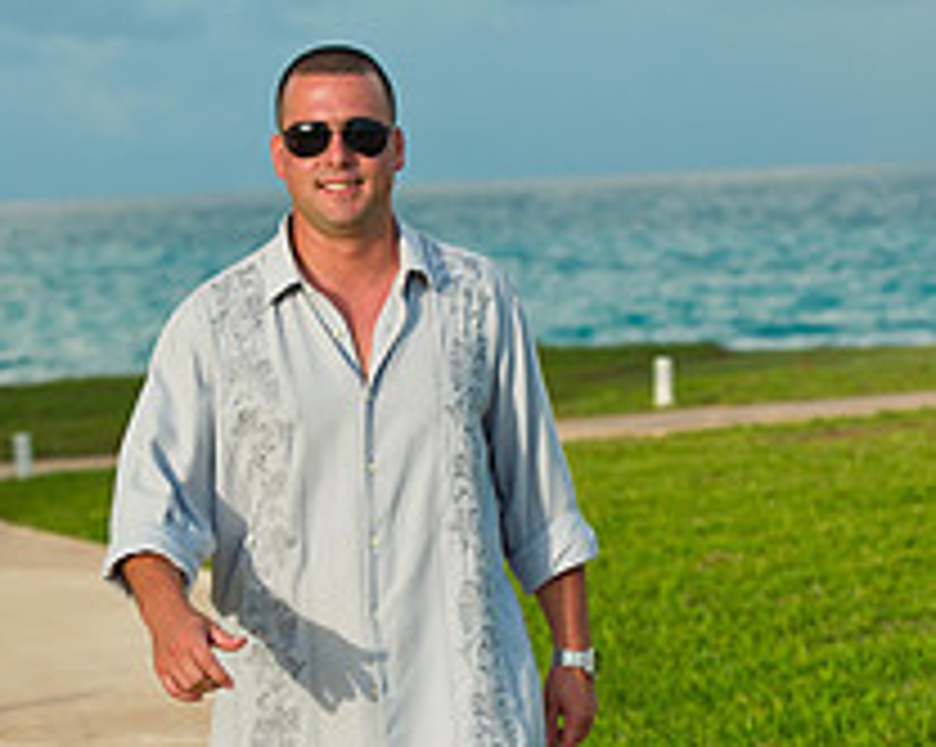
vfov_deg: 10.9
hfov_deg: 13.6
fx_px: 3930
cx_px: 331
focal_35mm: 142
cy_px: 414
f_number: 4
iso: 200
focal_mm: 70
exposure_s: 1/1600
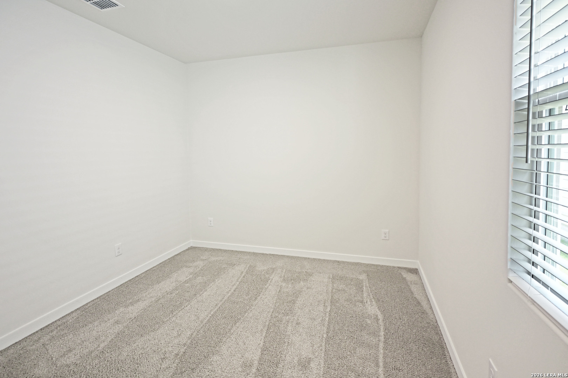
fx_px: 284
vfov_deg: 67.4
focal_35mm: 18
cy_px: 189
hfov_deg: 90.0
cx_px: 284
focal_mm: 12
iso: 140
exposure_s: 1/20
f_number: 3.5
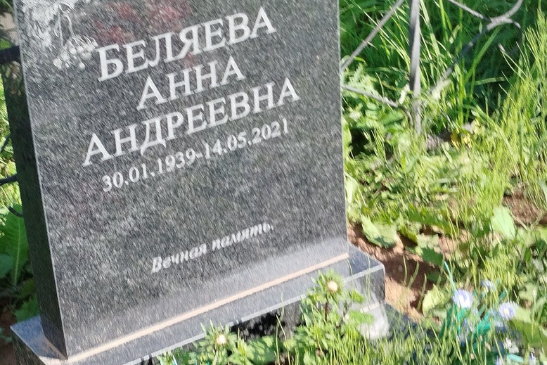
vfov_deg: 42.3
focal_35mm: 31
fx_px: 471
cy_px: 169
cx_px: 276
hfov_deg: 60.3
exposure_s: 1/247
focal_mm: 5.31
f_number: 1.7
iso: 50
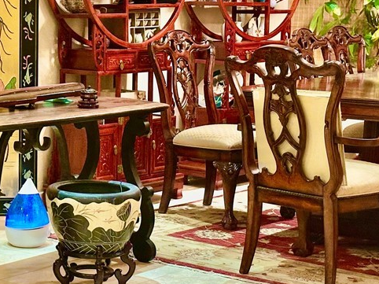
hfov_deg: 18.8
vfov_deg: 14.5
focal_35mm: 102
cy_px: 117
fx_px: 1116
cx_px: 4
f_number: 1.78
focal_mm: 6.86
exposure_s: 1/40
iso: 500
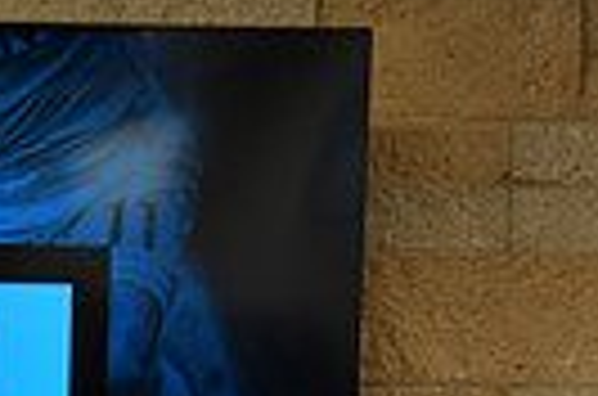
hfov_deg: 8.3
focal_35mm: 245
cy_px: 817
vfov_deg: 5.5
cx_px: -256
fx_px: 4060
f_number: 3.2
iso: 400
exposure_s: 1/60
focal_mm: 56
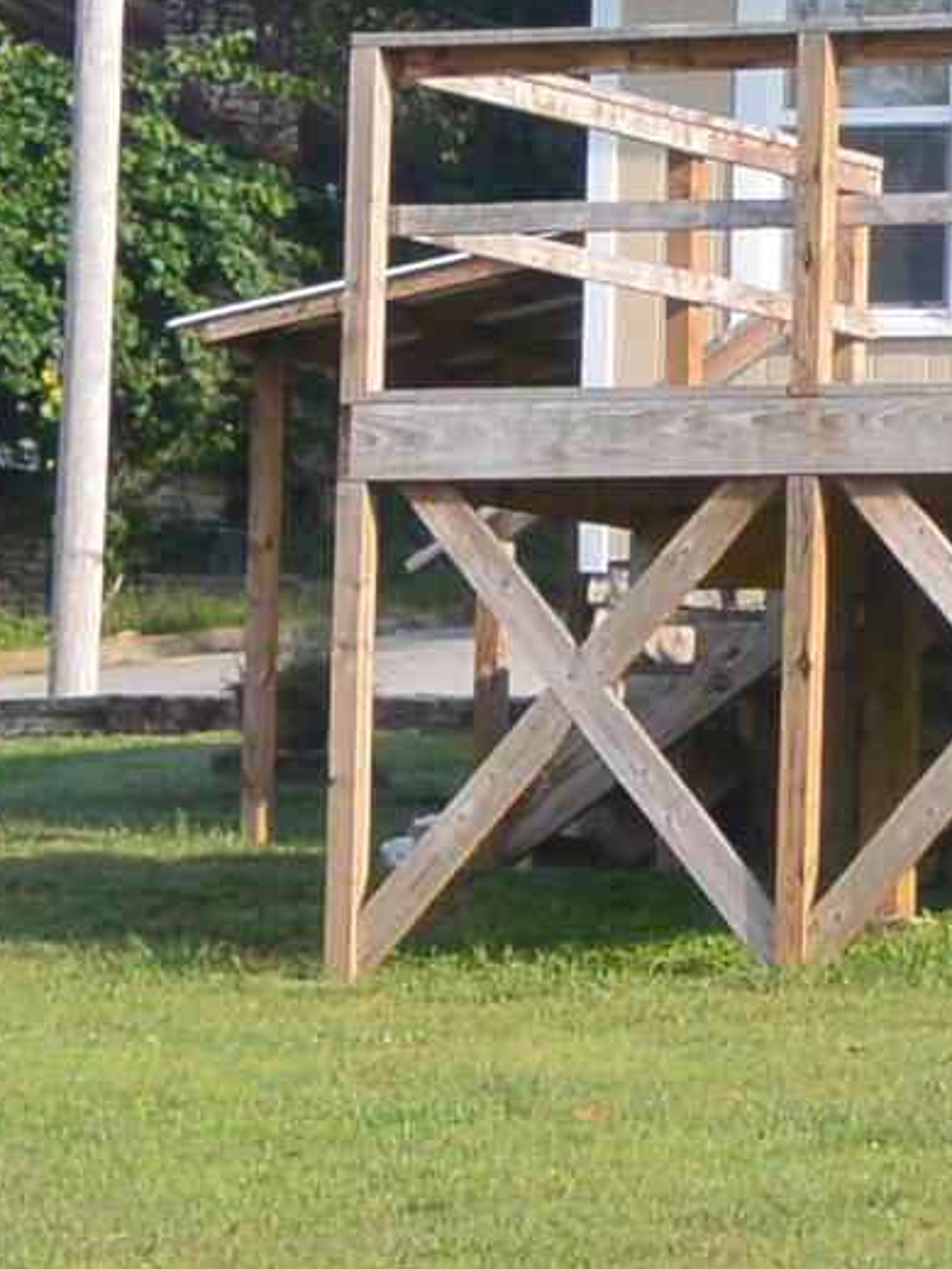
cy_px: 437
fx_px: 9974
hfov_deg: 5.3
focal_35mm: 272
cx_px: 2065
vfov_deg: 7.3
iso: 160
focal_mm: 18.2
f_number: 4.5
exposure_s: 1/500
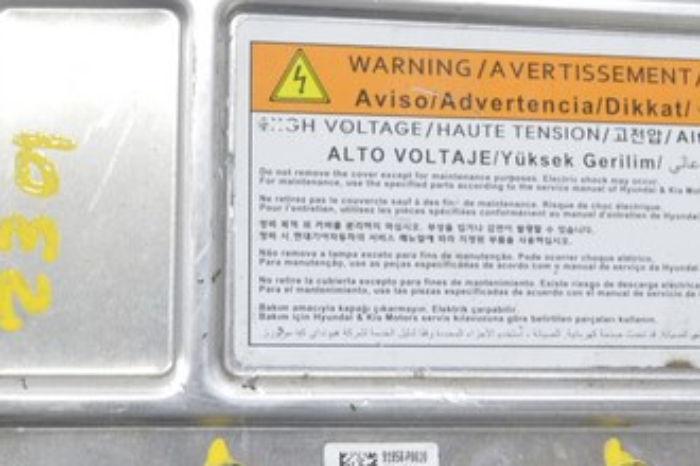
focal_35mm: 93
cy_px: 154
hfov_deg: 21.9
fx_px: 1808
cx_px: 437
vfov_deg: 14.7
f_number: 5.6
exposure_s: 1/20
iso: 400
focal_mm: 20
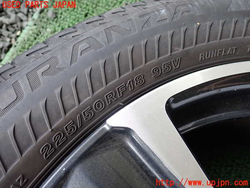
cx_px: 125
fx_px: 217
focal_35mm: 30
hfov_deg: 60.0
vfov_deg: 46.8
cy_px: 94
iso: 500
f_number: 2.3
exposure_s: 1/250
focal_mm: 5.4
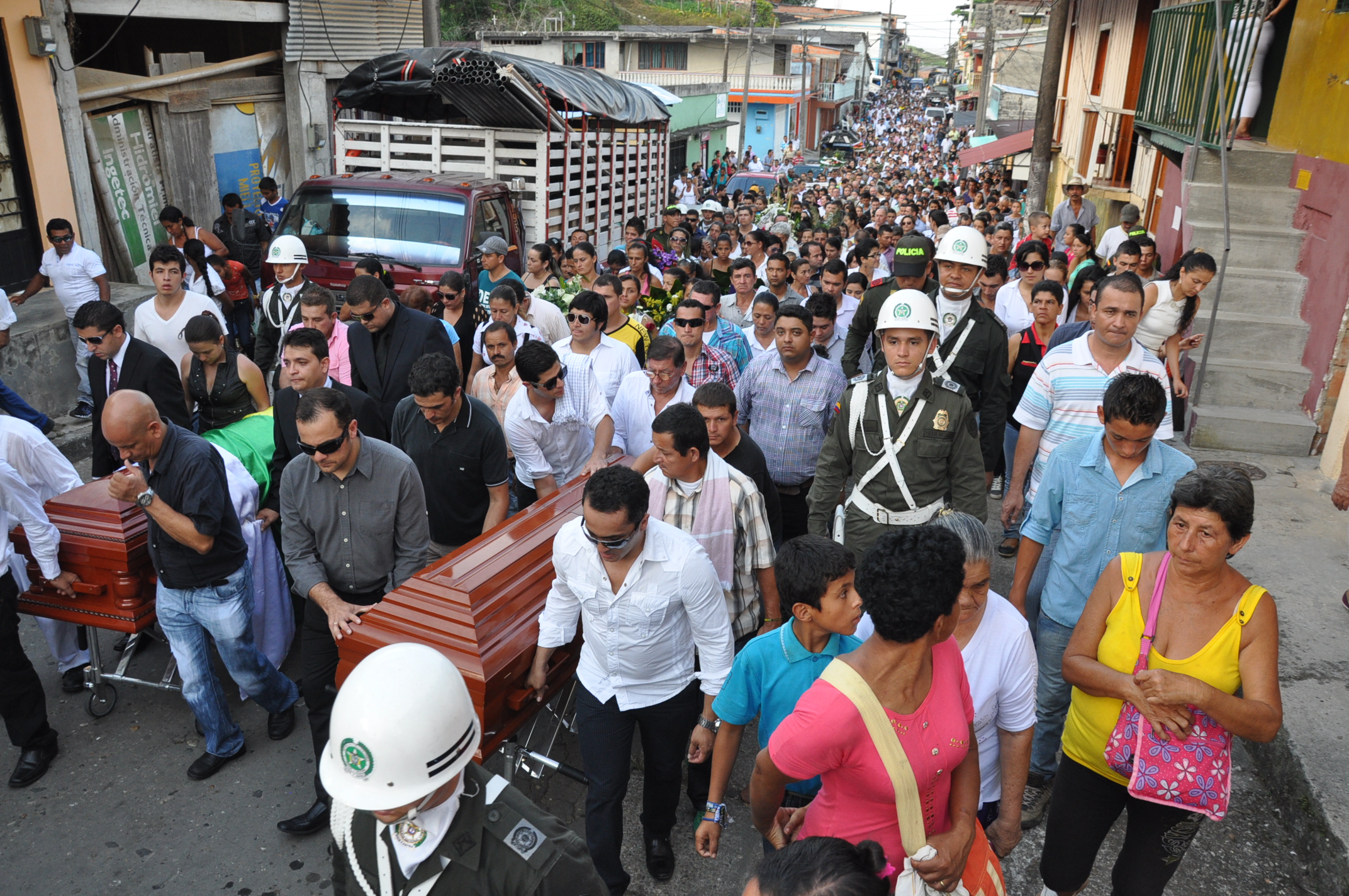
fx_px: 1011
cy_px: 448
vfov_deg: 47.8
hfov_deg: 67.4
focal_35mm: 27
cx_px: 674
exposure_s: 1/160
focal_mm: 18
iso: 640
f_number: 6.3
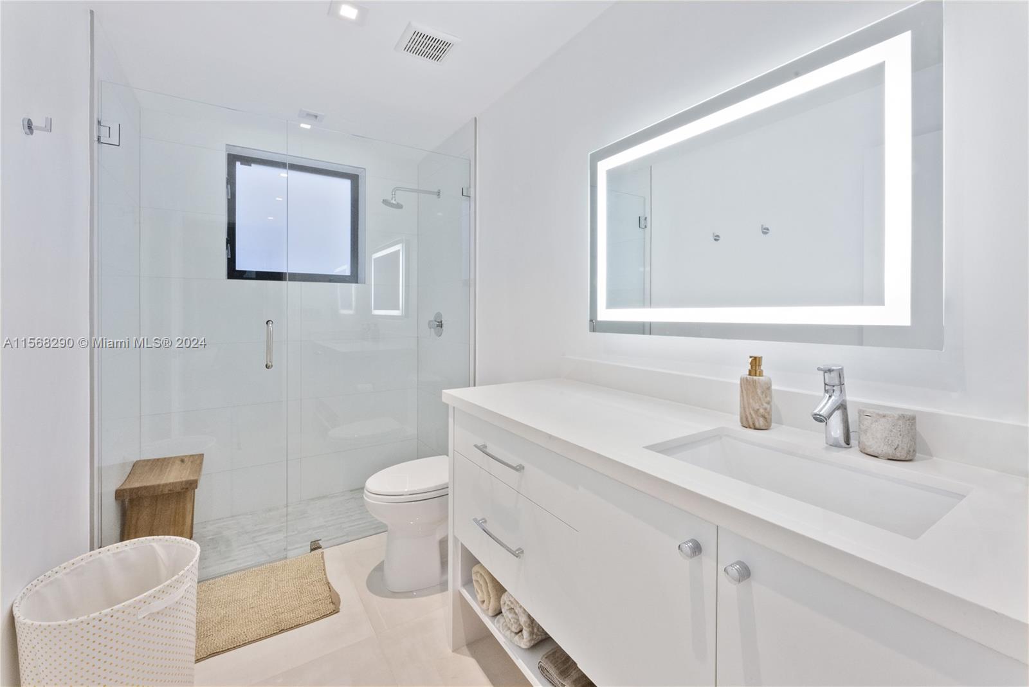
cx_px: 514
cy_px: 344
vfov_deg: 81.3
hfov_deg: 104.2
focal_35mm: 14
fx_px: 400
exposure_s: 1/15
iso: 12800
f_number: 22
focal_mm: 14
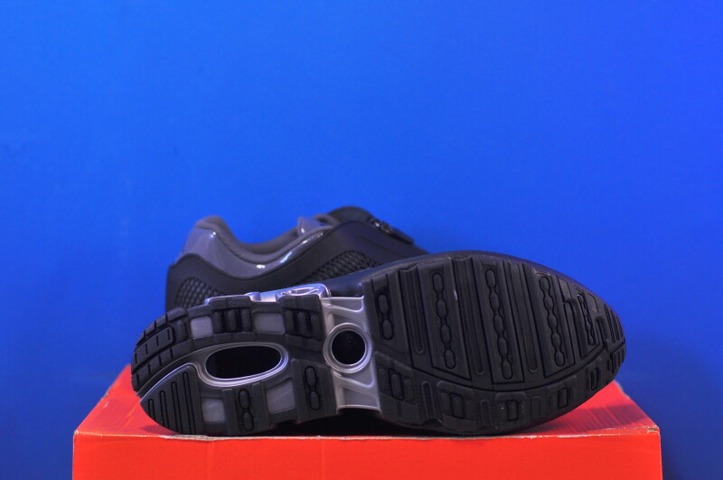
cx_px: 362
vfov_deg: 18.1
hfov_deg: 27.0
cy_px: 240
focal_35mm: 75
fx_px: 1504
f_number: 2.8
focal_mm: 50
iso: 250
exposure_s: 1/320
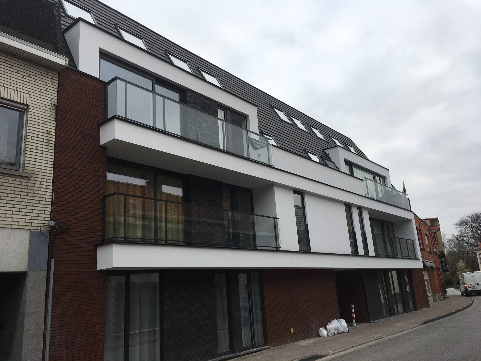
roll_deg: +3.9
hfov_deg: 61.7
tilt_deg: +15.7
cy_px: 180
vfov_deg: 48.2
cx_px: 240
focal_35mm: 29
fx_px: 403
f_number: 2.2
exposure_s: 1/686
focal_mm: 4.15
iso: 25
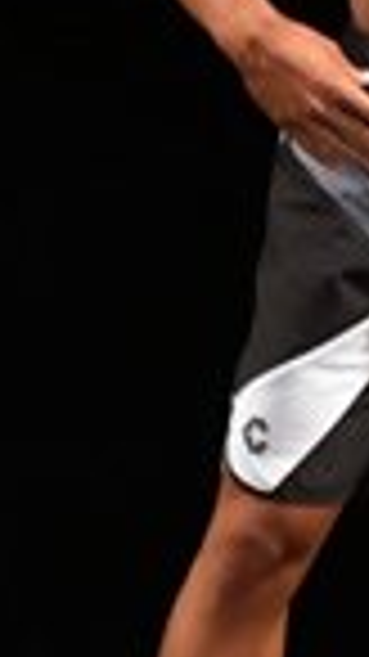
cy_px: 234
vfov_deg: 1.3
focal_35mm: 1665
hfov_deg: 0.7
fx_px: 28995
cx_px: 502
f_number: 5.6
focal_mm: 200
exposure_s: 1/400
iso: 3200
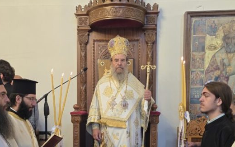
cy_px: 133
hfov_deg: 41.7
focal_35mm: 48
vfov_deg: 26.0
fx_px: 307
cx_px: 95
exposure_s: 1/120
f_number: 1.7
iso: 500
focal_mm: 6.3
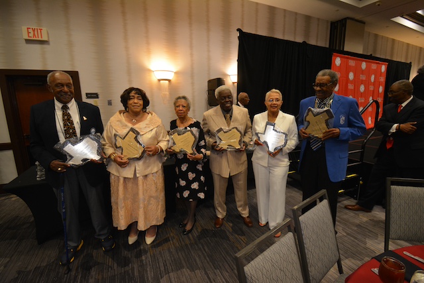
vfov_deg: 77.4
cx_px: 212
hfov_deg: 100.4
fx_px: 177
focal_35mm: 15
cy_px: 142
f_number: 4.5
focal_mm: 10
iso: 1400
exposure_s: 1/60
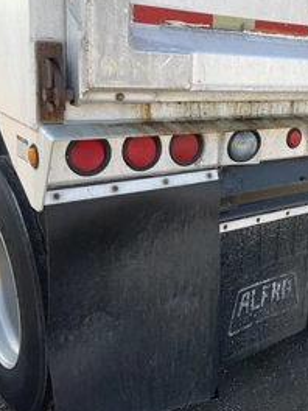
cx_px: 280
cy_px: 188
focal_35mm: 44
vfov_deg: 42.9
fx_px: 522
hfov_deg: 31.3
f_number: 1.8
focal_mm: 3
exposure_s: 1/514
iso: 25
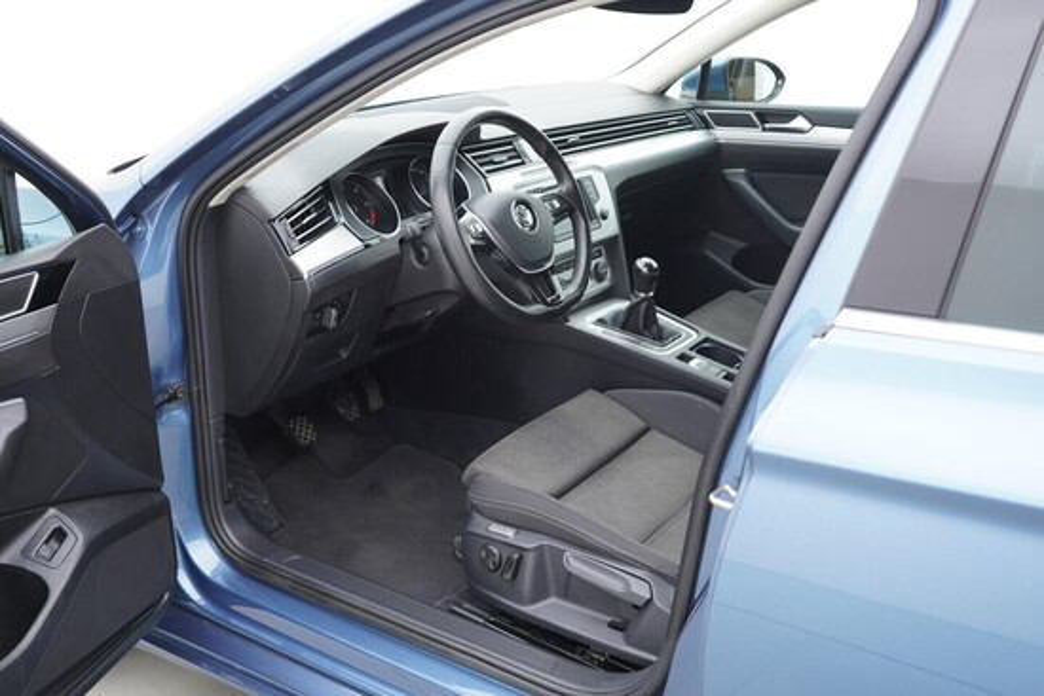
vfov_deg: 36.9
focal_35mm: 36
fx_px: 1044
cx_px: 522
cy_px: 348
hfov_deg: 53.1
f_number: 2.8
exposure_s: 1/40
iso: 200
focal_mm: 24
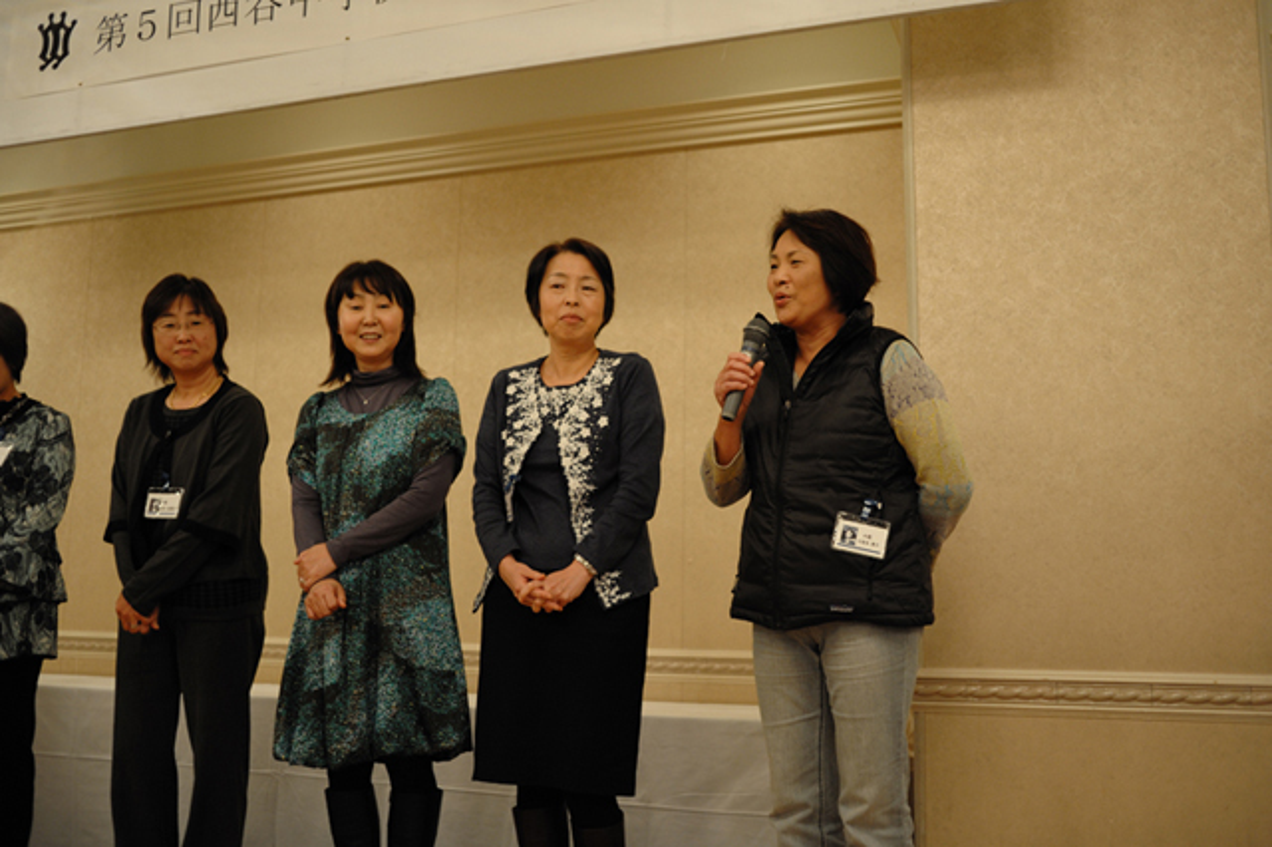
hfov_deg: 54.5
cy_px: 424
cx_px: 636
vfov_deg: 37.8
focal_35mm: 35
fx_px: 1236
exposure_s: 1/100
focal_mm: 35
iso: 1400
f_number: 2.8
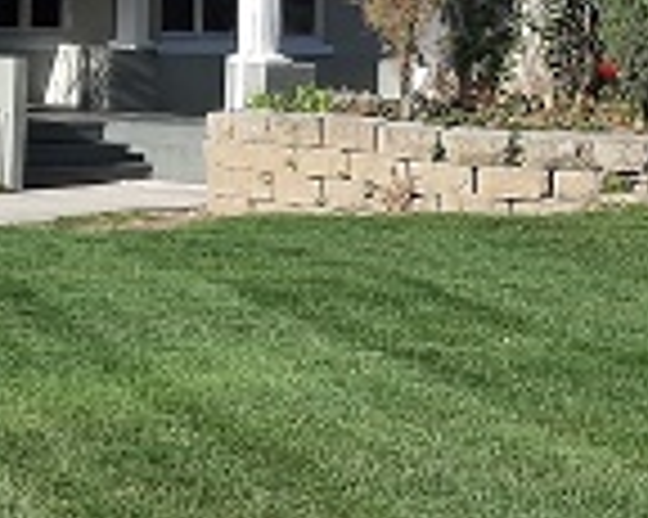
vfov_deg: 13.4
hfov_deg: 15.5
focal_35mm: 113
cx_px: -374
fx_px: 2166
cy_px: -5
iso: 40
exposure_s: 1/2053
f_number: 1.7
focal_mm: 3.93
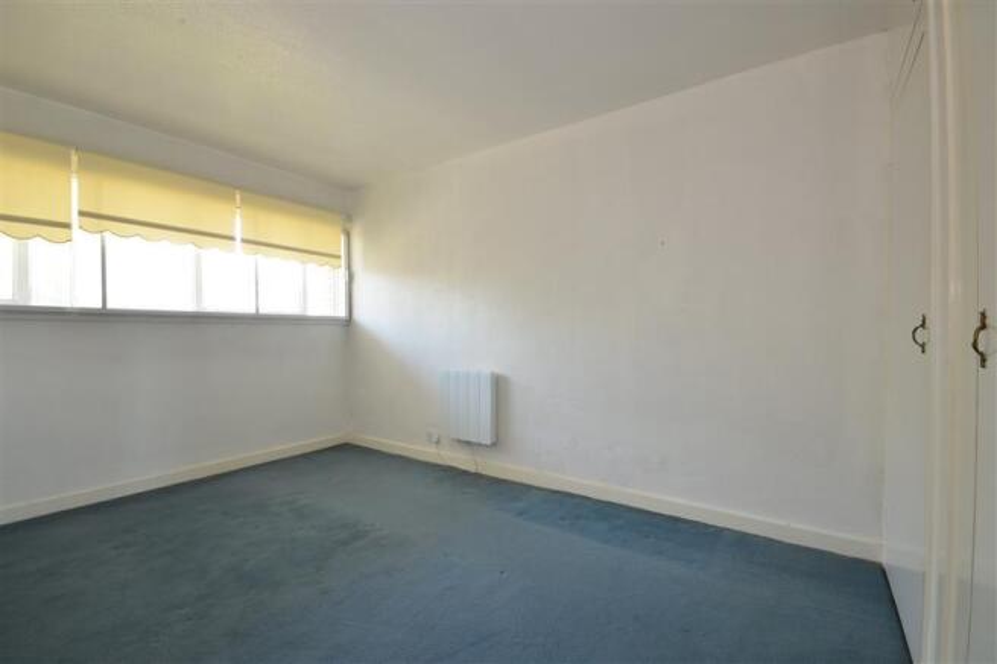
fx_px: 415
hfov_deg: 100.4
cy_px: 332
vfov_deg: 77.3
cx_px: 498
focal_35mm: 15
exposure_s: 1/3
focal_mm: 10
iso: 200
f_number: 11
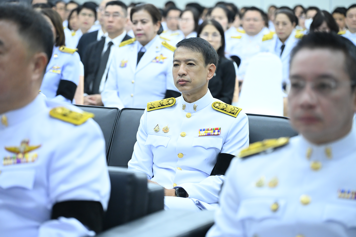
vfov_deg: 11.4
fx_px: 1187
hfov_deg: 17.1
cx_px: 178
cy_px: 118
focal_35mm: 120
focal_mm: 120
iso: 6400
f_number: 4
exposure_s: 1/400
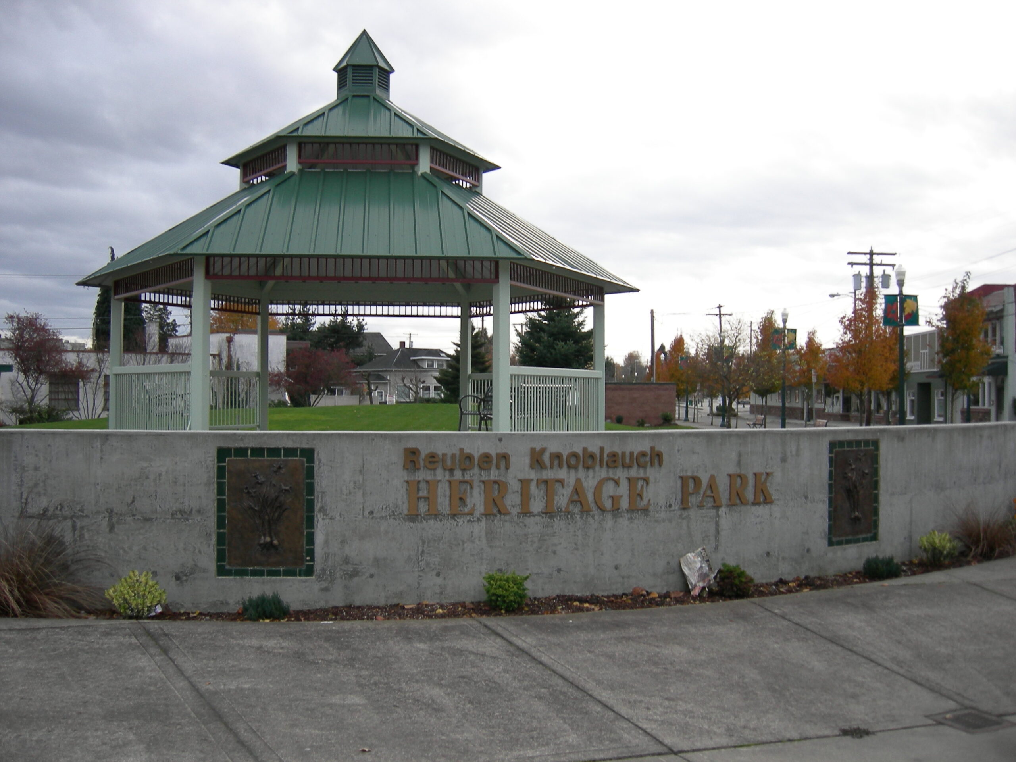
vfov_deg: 39.7
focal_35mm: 36
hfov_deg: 51.4
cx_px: 508
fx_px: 1057
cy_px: 381
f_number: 2.7
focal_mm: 7.5
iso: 64
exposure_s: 1/54.3
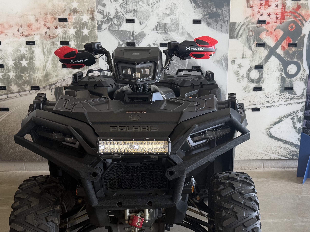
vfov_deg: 30.3
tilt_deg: -16.1
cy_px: 176
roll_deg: -0.7
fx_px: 421
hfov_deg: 40.3
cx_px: 186
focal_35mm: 47
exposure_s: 1/130
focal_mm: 6.76
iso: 64
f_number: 1.78
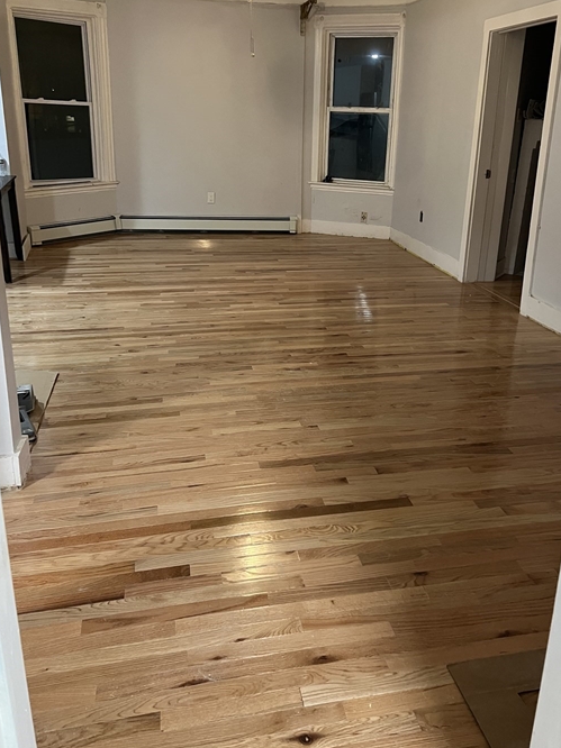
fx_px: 649
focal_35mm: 30
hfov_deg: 46.7
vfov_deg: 59.8
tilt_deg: -15.7
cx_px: 311
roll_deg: +0.5
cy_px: 328
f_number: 1.5
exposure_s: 1/60
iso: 500
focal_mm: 5.7
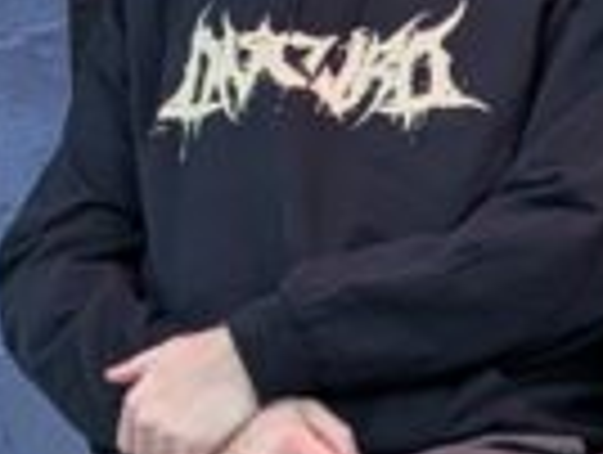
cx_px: 1454
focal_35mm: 183
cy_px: 29
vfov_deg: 8.1
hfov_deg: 9.6
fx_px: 3194
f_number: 1.68
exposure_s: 1/32
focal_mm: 6.9
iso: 55
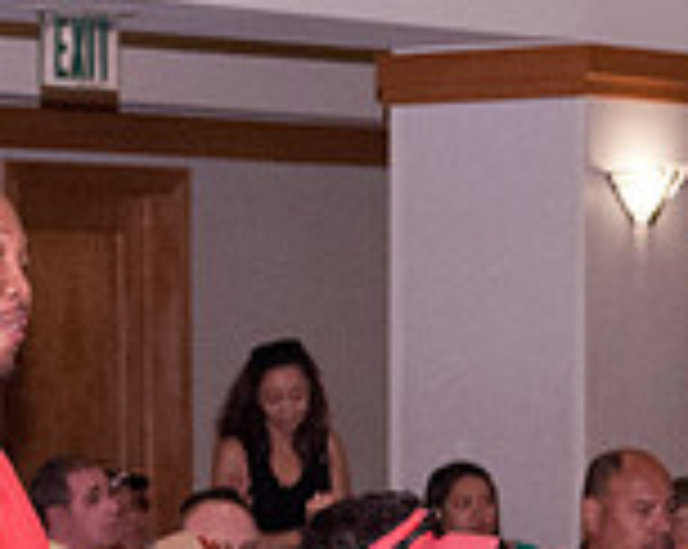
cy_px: 650
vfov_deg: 6.5
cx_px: -207
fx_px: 4779
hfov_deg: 8.1
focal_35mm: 235
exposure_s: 1/100
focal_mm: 44
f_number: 5
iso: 1250
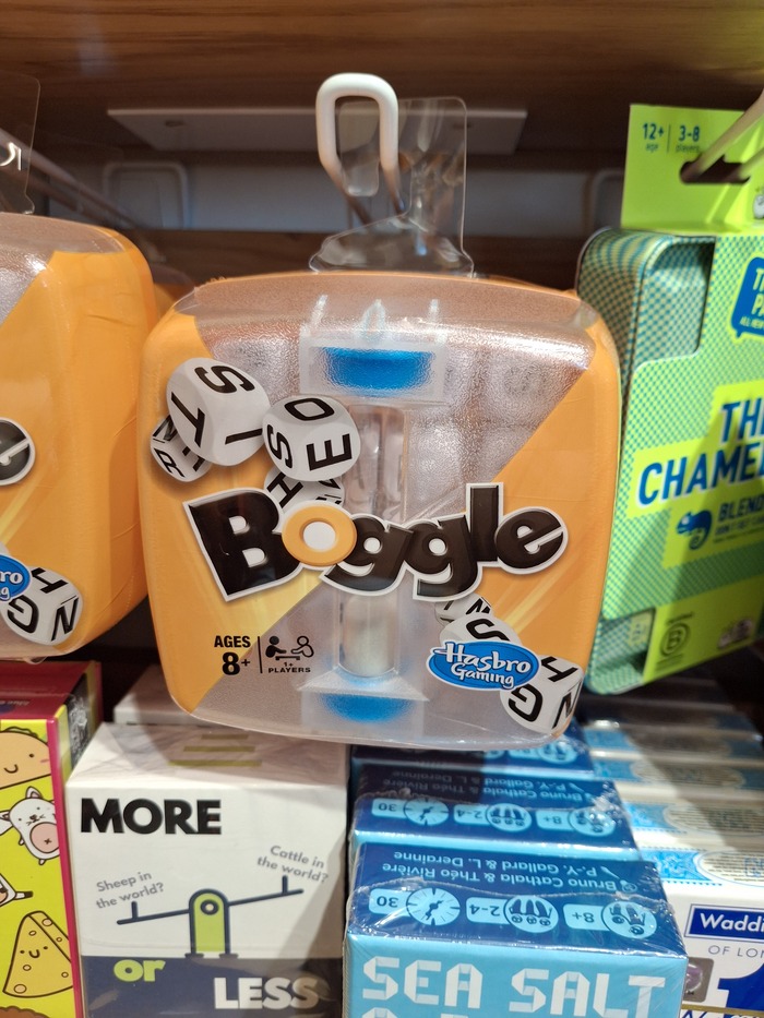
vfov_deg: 69.4
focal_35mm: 25
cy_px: 509
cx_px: 382
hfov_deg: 54.9
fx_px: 736
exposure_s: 1/100
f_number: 1.8
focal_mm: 4.69
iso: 100
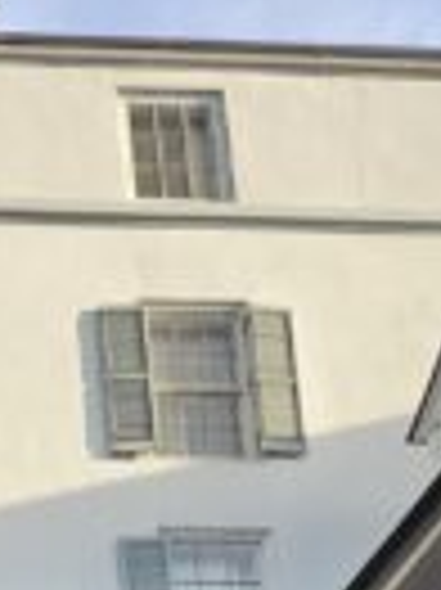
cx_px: -646
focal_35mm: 123
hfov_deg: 10.3
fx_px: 2093
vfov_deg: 12.7
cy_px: 1378
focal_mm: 5.4
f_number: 1.8
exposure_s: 1/230
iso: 25
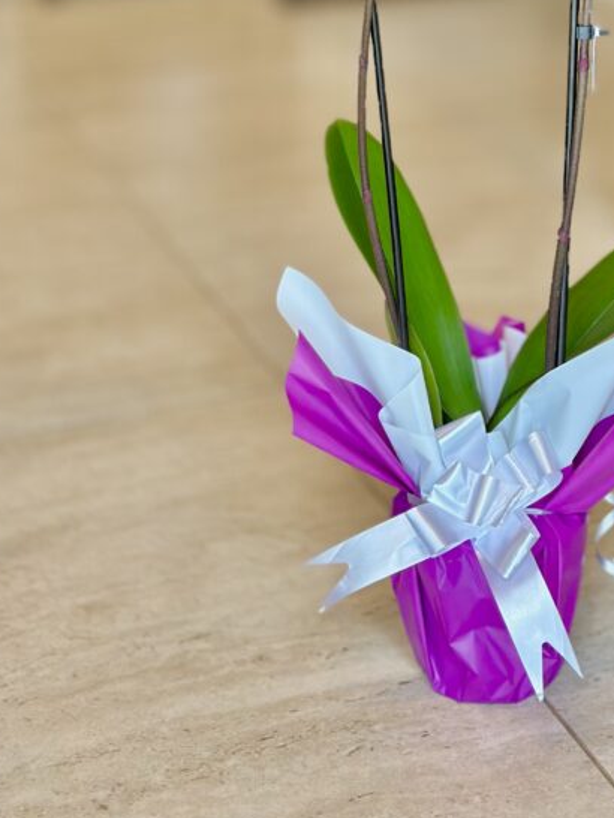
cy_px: 60
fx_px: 2127
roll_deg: -0.4
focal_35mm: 90
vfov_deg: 21.2
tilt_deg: -15.2
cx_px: 505
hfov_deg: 16.3
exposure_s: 1/152
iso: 64
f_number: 1.78
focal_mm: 6.86
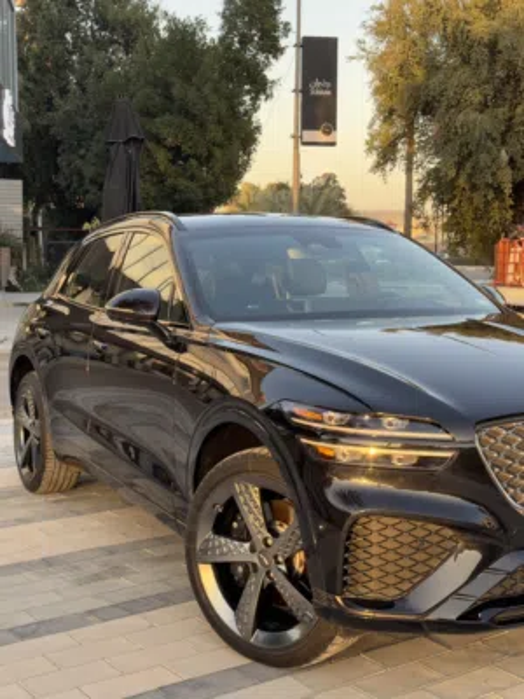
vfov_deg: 39.7
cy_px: 350
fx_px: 969
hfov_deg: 30.3
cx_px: 262
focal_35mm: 48
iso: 64
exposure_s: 1/237
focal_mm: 6.76
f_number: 1.78
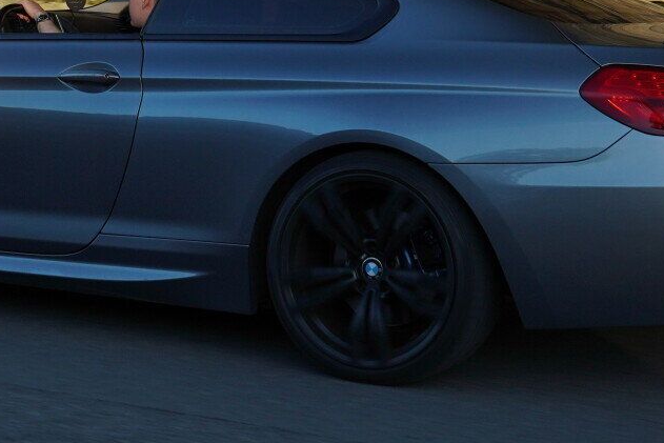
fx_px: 1965
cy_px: -35
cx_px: 121
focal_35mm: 107
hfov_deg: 19.0
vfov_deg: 12.6
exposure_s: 1/400
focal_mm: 23
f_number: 4
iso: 200
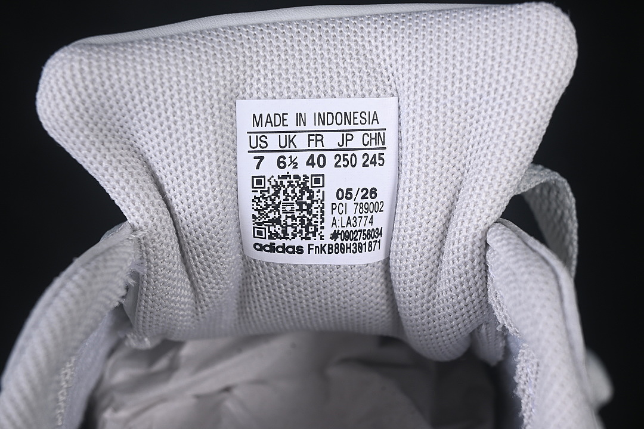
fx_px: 1342
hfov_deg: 27.0
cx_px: 322
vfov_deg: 18.2
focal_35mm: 75
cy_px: 214
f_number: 8
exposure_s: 1/80
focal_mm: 50
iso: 160
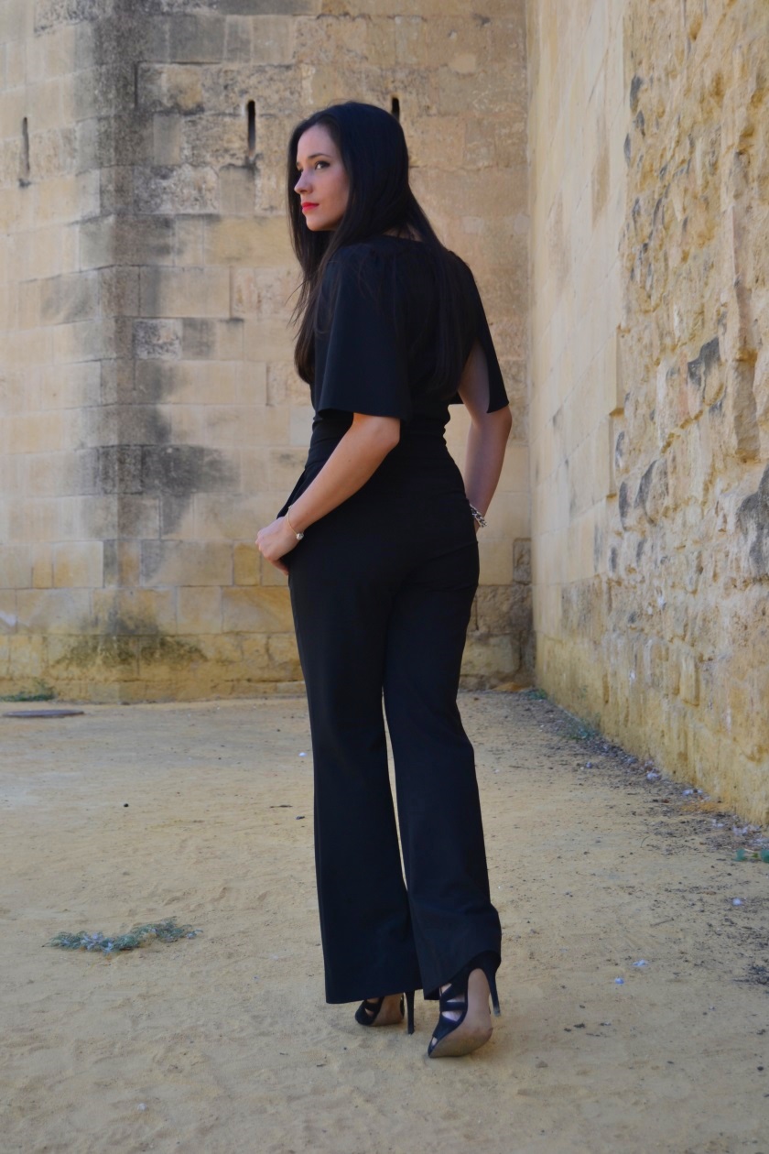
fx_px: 1826
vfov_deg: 35.1
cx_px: 384
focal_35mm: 57
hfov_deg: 23.8
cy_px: 577
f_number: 5.6
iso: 160
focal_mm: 38
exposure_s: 1/125
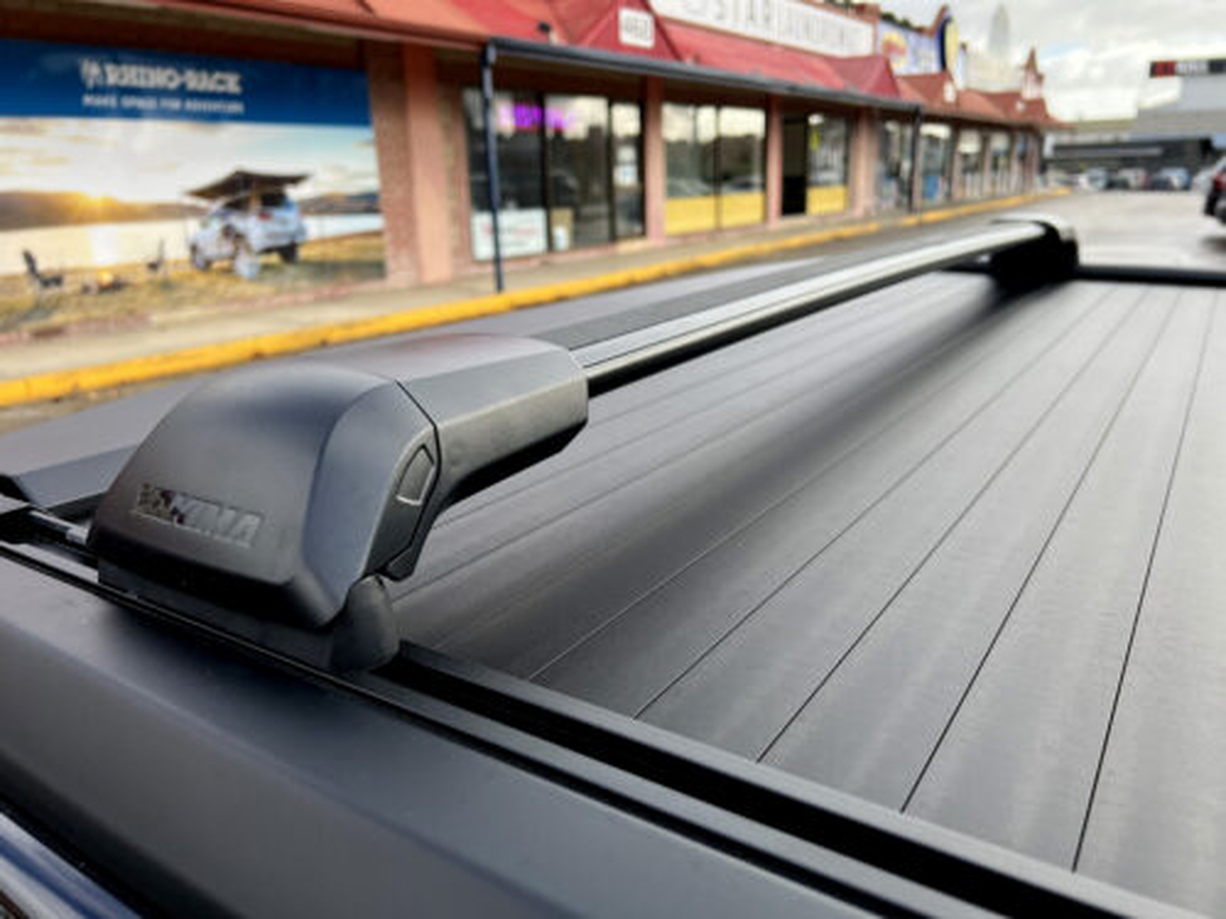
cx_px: 613
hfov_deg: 67.3
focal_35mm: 26
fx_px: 921
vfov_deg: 53.1
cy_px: 460
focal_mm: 5.7
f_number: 1.5
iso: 50
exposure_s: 1/808
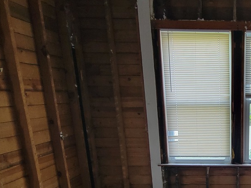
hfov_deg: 49.4
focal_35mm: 31
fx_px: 225
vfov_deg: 43.3
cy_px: 150
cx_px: 242
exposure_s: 1/40
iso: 320
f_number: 2.2
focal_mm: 2.2
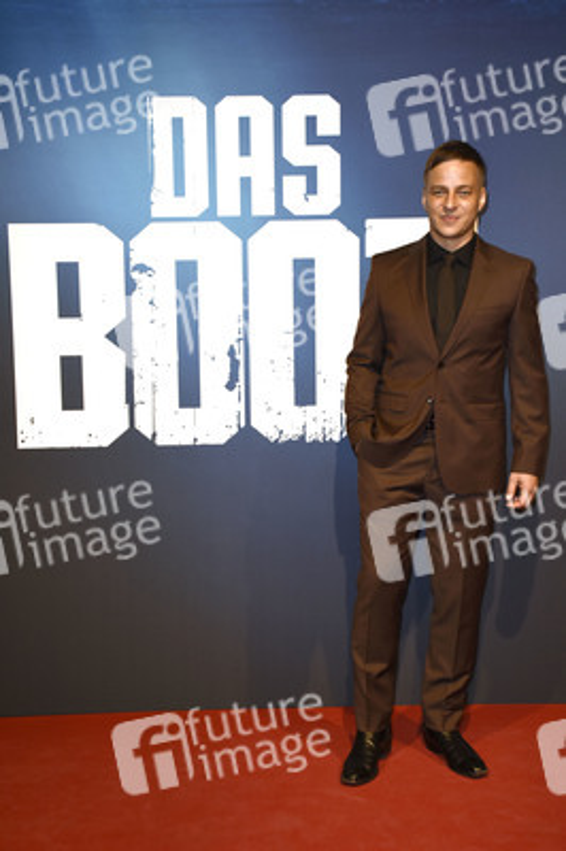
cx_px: 283
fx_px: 1346
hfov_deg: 23.7
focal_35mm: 57
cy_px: 426
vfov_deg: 35.1
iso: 640
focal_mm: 38
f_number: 6.3
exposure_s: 1/160
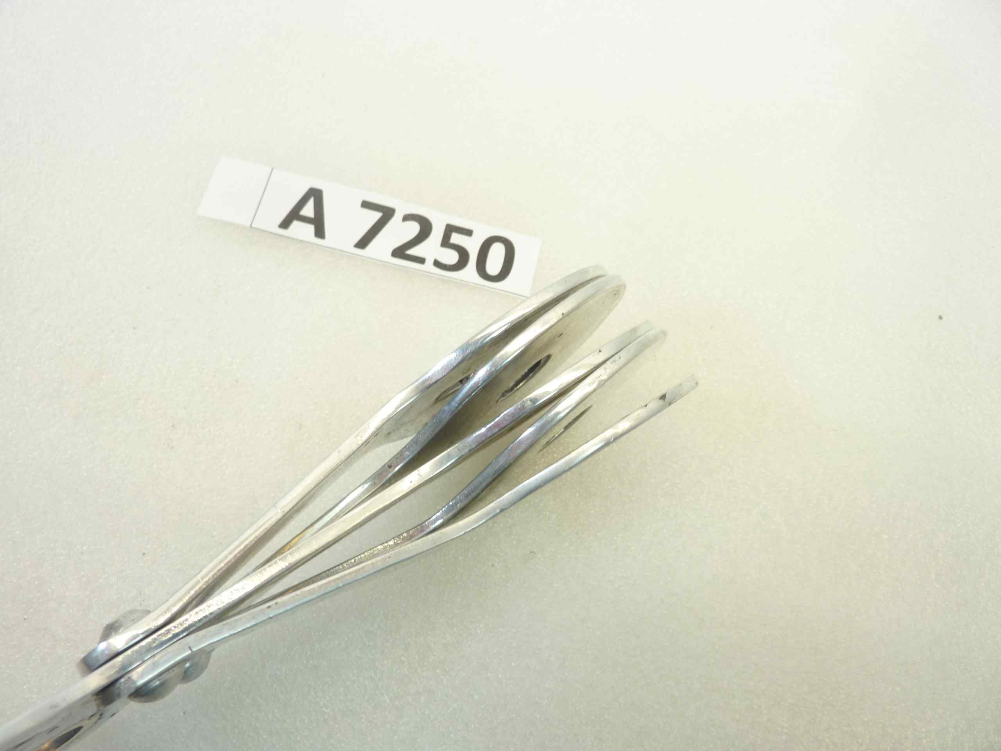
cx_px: 500
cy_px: 376
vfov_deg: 54.9
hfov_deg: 69.4
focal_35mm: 25
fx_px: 723
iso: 80
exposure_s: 1/25
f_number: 3.3
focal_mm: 4.1
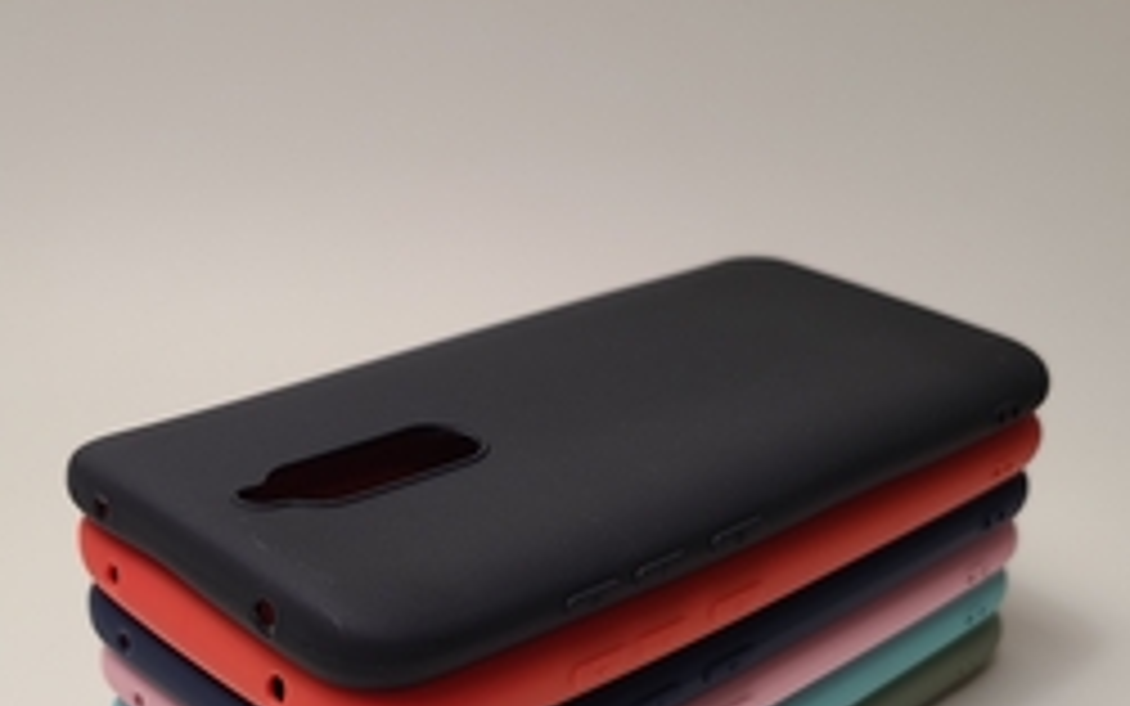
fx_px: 1355
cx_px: 536
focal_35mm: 44
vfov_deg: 27.9
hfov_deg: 45.2
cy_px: 661
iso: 80
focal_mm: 5.4
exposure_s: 1/100
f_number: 1.8
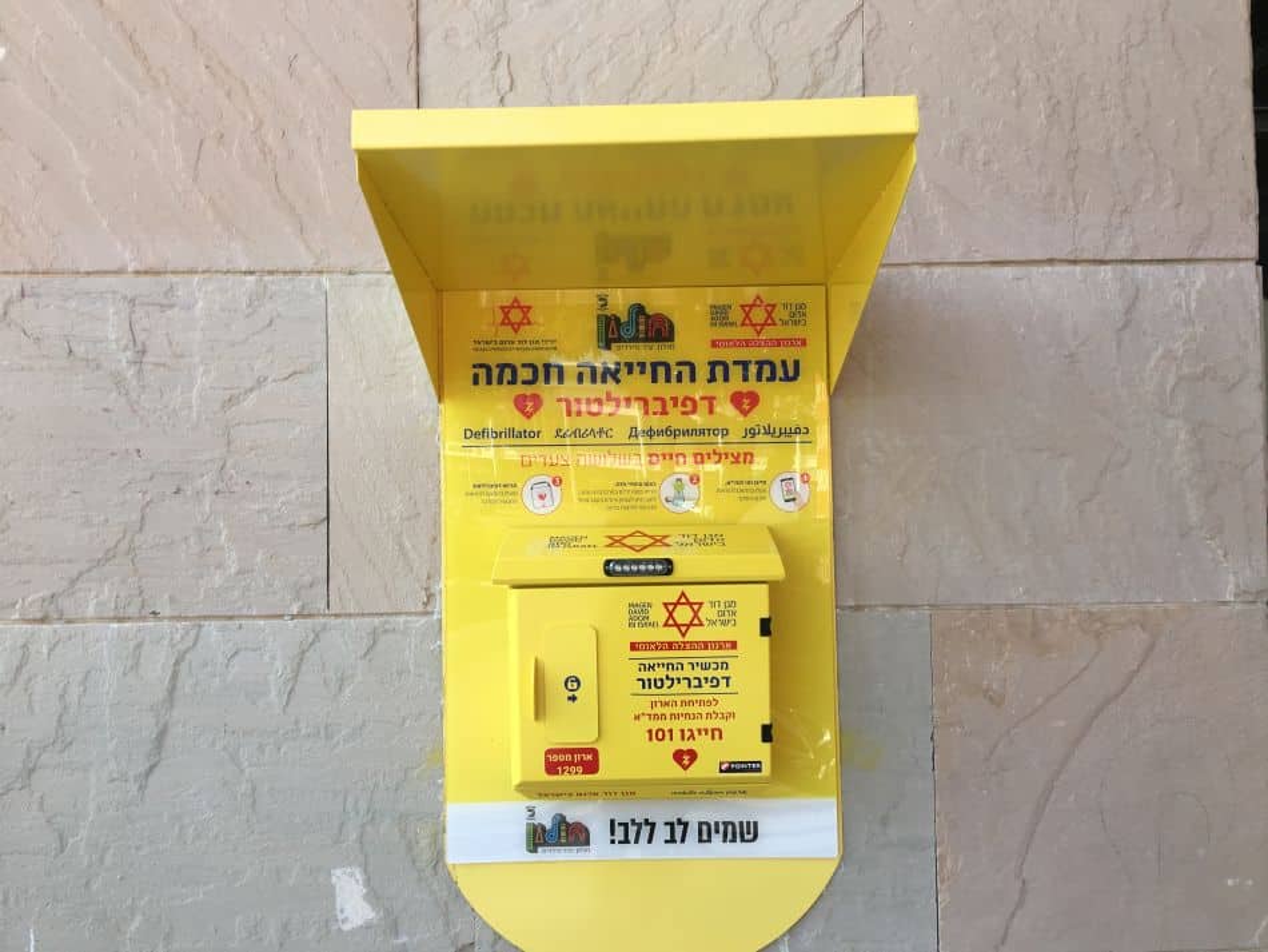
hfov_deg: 61.6
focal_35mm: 29
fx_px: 1063
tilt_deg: +2.8
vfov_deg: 48.2
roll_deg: +1.1
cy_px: 476
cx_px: 634
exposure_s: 1/349
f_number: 2.2
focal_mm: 4.15
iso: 25
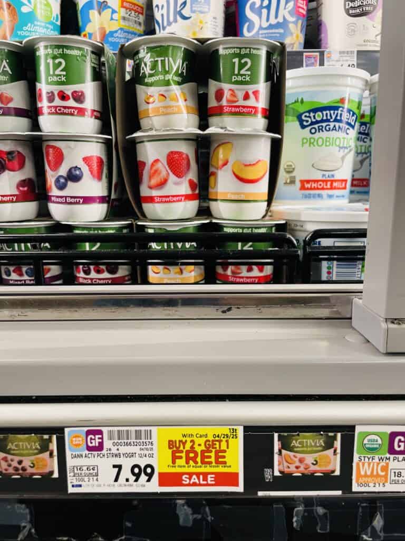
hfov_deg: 53.1
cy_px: 270
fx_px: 406
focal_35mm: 26
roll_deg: +0.6
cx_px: 202
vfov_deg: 67.3
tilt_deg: -13.1
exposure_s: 1/60
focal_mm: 4.2
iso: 80
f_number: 1.6
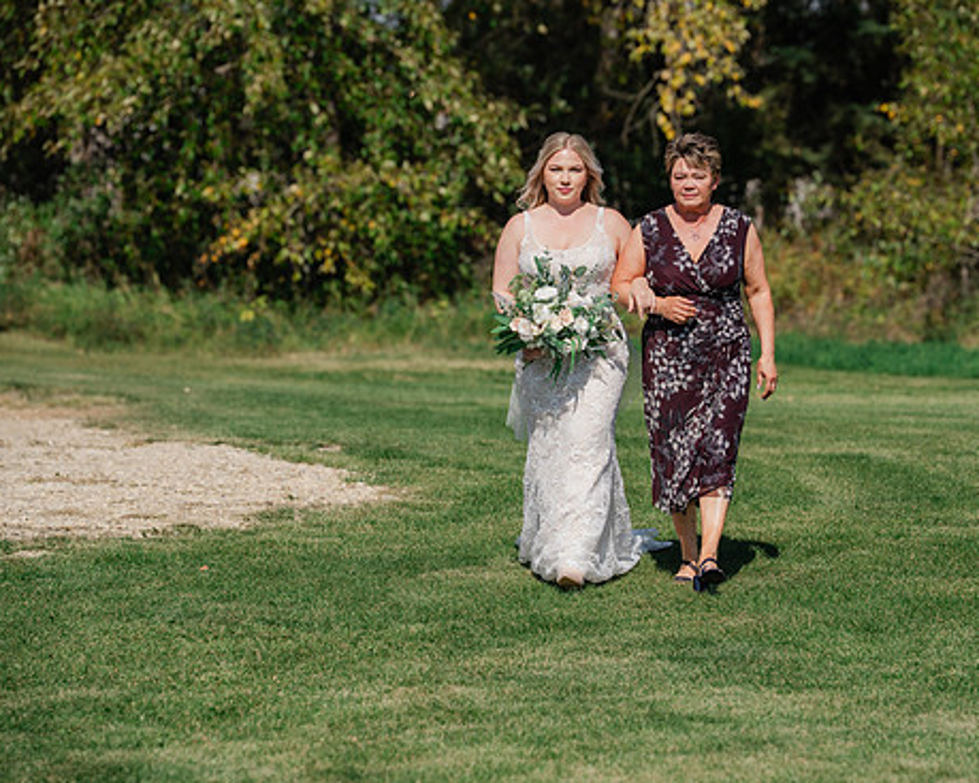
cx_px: 572
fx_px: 5156
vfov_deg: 8.7
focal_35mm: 178
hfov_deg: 10.8
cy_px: 389
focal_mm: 150
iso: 125
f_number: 4
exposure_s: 1/1600
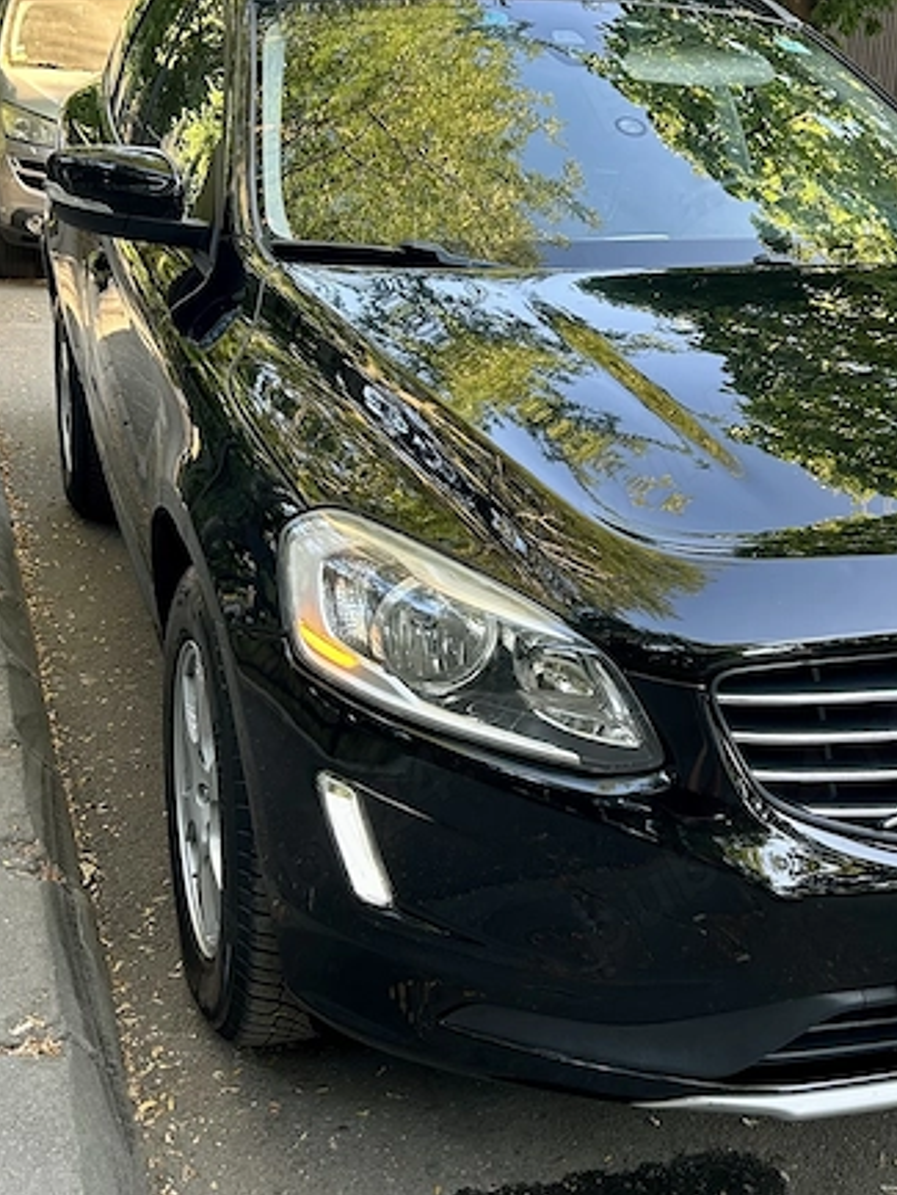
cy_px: 494
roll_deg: -3.8
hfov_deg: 30.2
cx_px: 560
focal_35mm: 48
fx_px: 1658
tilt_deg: -15.0
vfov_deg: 39.5
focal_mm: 5.7
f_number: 1.5
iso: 125
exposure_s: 1/85
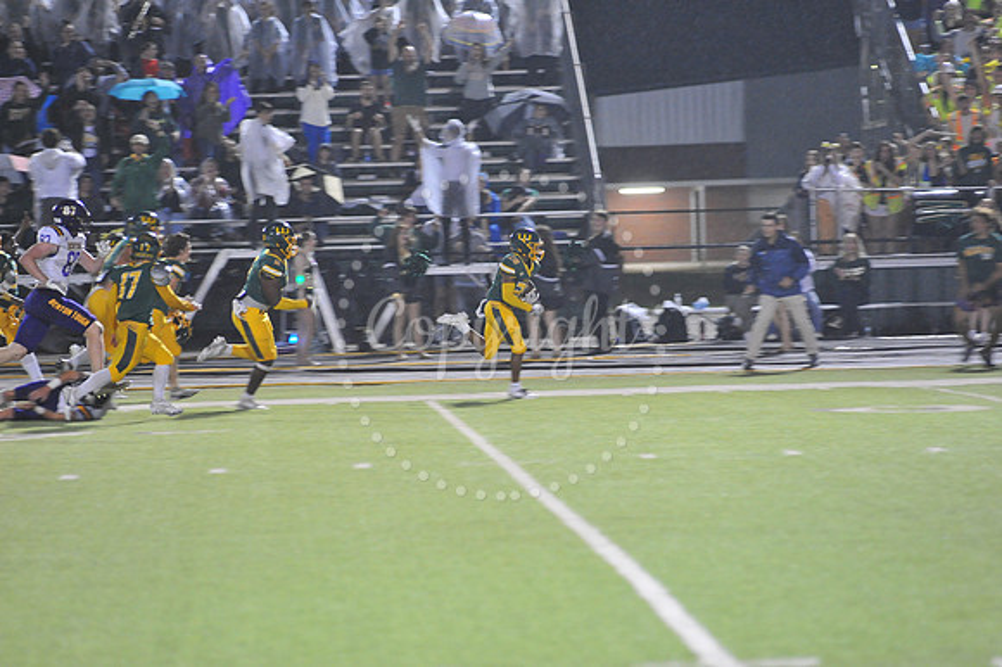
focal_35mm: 200
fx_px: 5563
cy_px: 334
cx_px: 501
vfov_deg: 6.9
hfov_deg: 10.3
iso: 4000
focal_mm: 200
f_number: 4
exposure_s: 1/160
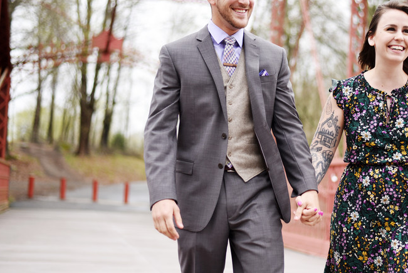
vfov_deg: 19.7
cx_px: 263
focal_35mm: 69
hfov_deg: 29.1
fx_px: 782
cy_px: 112
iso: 640
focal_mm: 50
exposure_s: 1/4000
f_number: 1.8
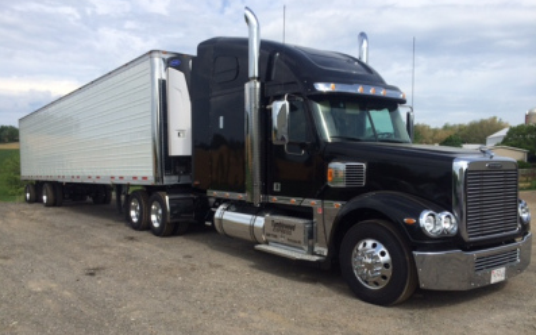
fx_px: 467
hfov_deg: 59.7
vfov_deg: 39.3
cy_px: 196
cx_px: 267
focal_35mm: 32
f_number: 2.2
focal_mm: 4.12
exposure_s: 1/2740
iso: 32
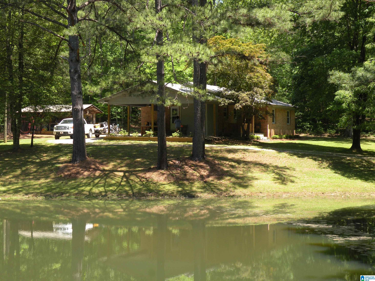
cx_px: 188
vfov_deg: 21.9
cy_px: 140
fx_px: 726
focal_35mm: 67
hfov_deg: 29.0
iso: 64
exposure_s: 1/108
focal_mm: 11.9
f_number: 4.5
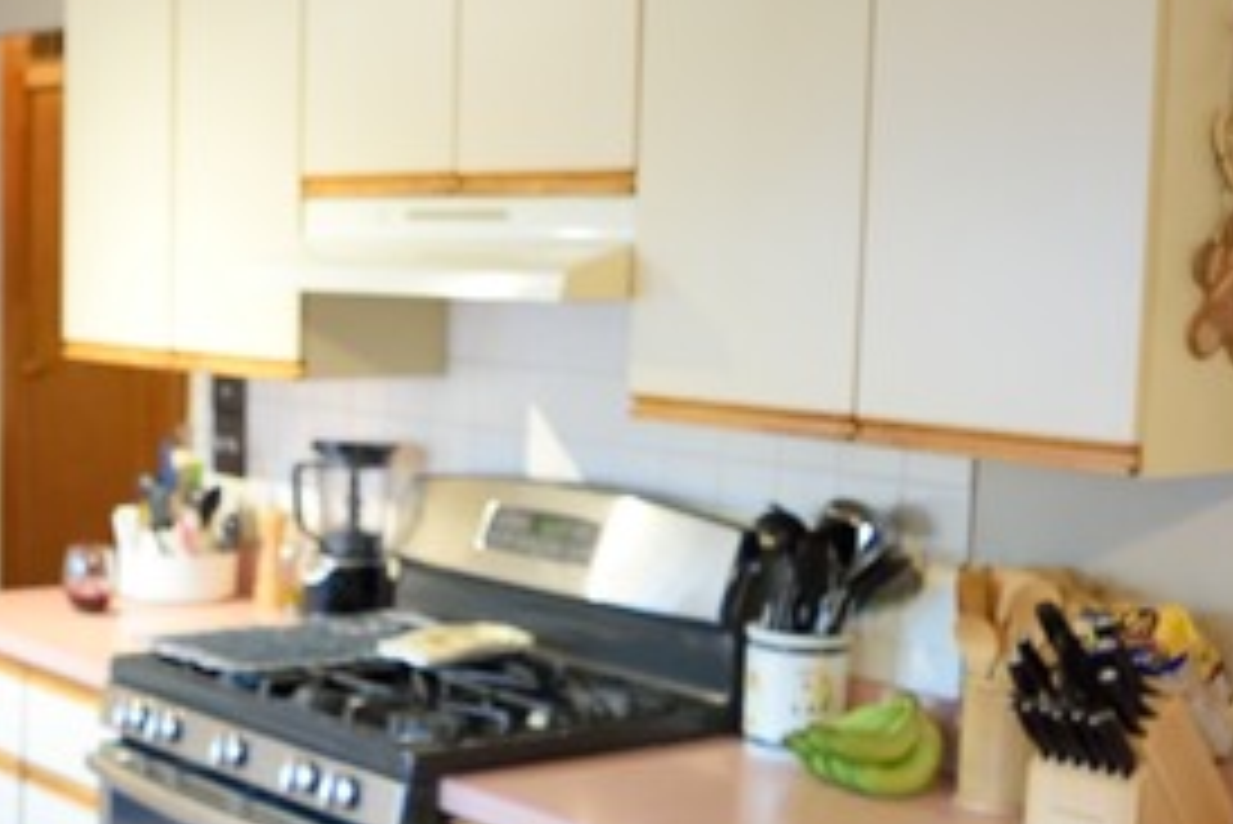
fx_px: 2159
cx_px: -76
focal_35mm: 63
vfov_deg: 21.6
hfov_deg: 29.2
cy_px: 484
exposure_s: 1/60
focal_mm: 18
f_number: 3.5
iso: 2000
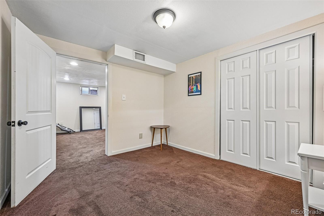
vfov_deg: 81.2
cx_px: 162
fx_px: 126
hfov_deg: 104.3
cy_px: 108
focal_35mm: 14
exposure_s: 1/2.5
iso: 400
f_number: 10
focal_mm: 14
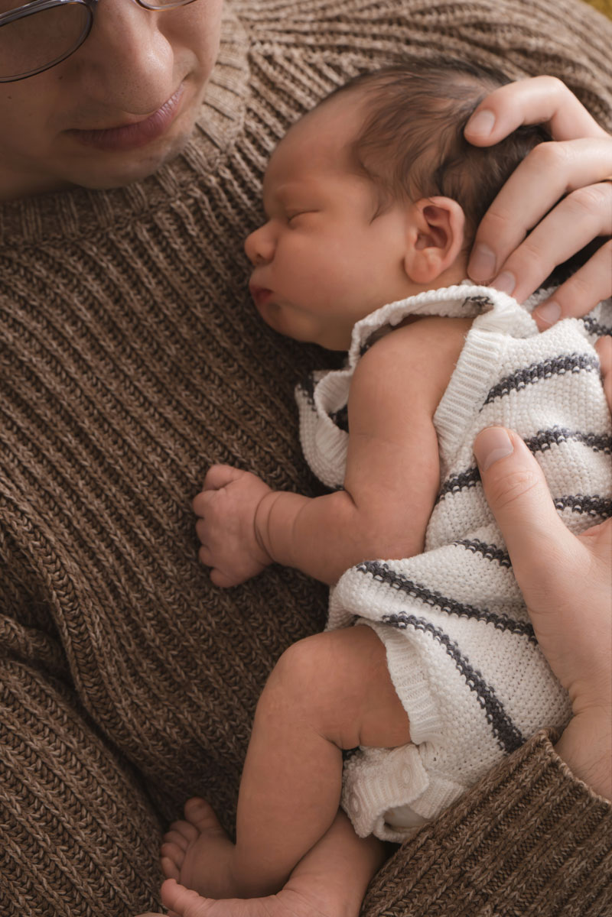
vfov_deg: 19.5
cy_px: 458
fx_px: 2677
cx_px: 306
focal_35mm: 105
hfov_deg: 13.0
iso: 3200
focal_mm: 105
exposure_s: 1/125
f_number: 10
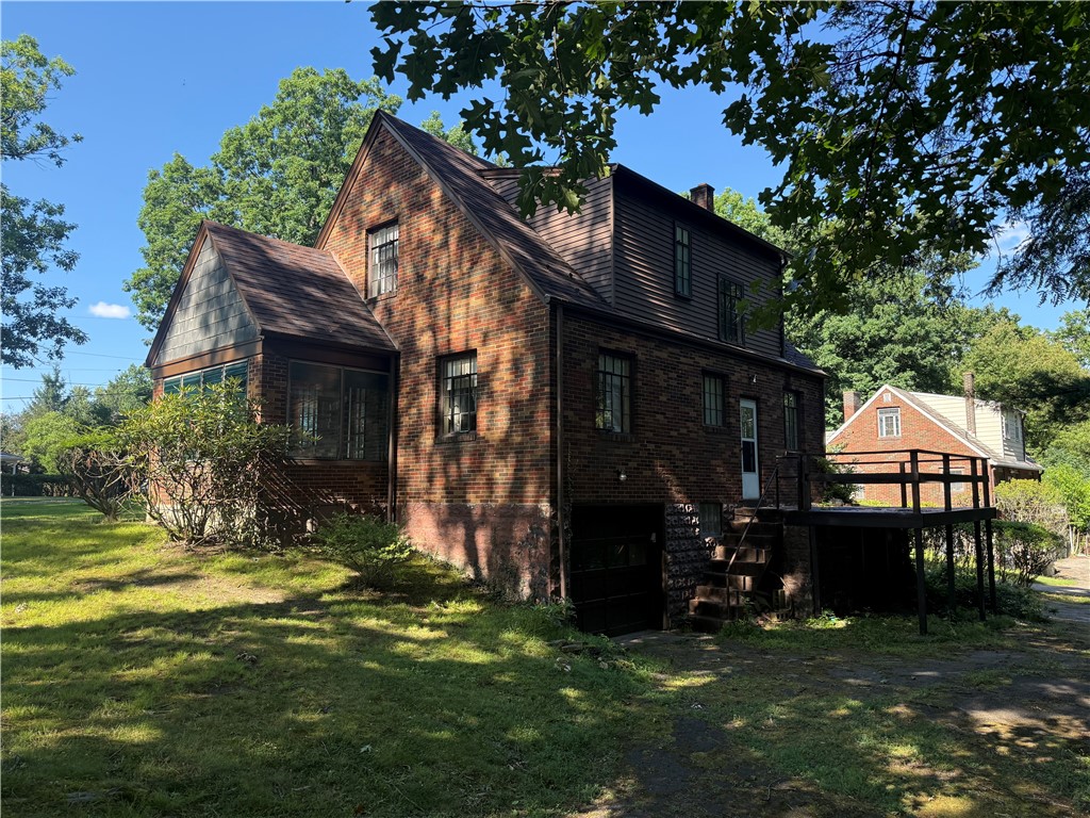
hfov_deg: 71.6
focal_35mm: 24
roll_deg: -0.9
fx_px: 756
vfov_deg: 56.8
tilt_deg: +7.4
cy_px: 409
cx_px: 545
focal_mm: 6.76
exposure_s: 1/796
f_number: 1.78
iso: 100
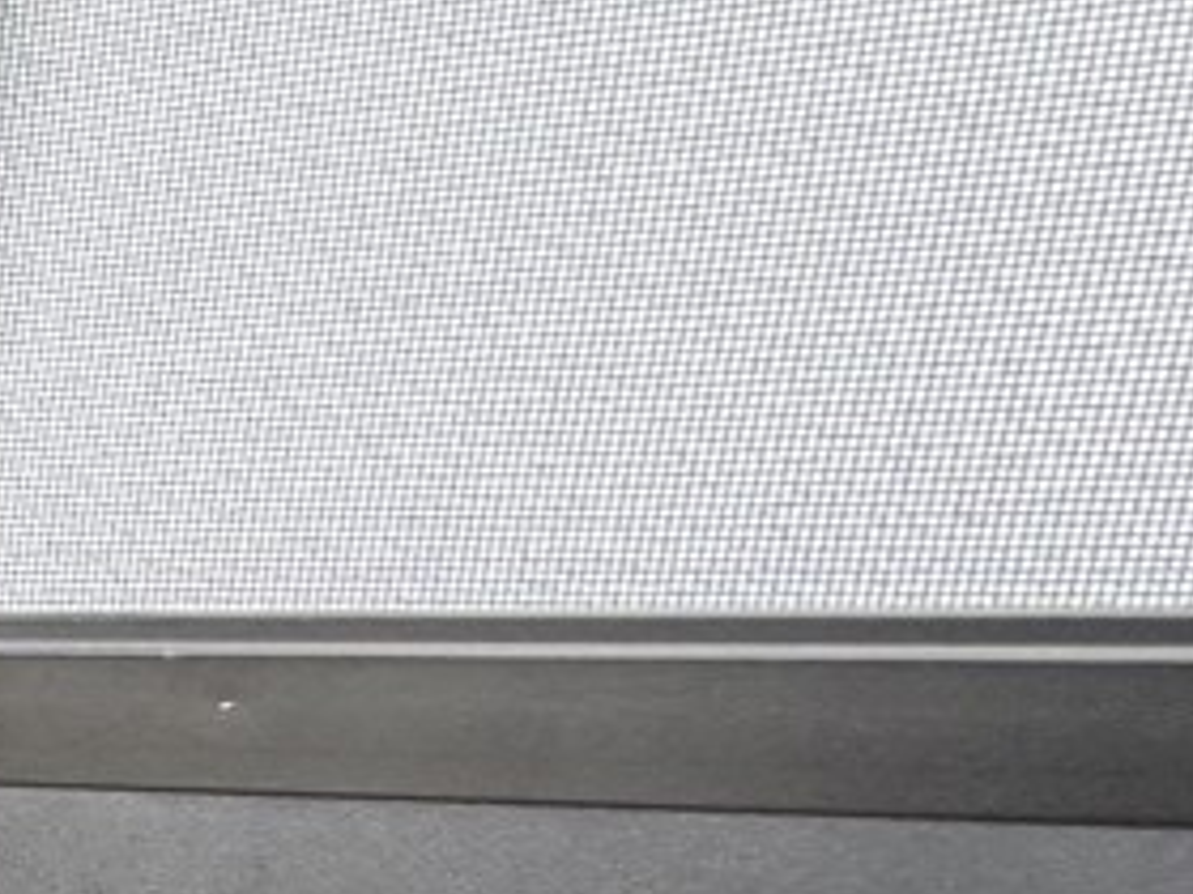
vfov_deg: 16.5
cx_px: -1905
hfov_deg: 13.7
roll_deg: -1.1
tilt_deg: -12.7
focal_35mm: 80
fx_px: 2757
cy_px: 1409
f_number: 2.2
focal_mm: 2.22
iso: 64
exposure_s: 1/121
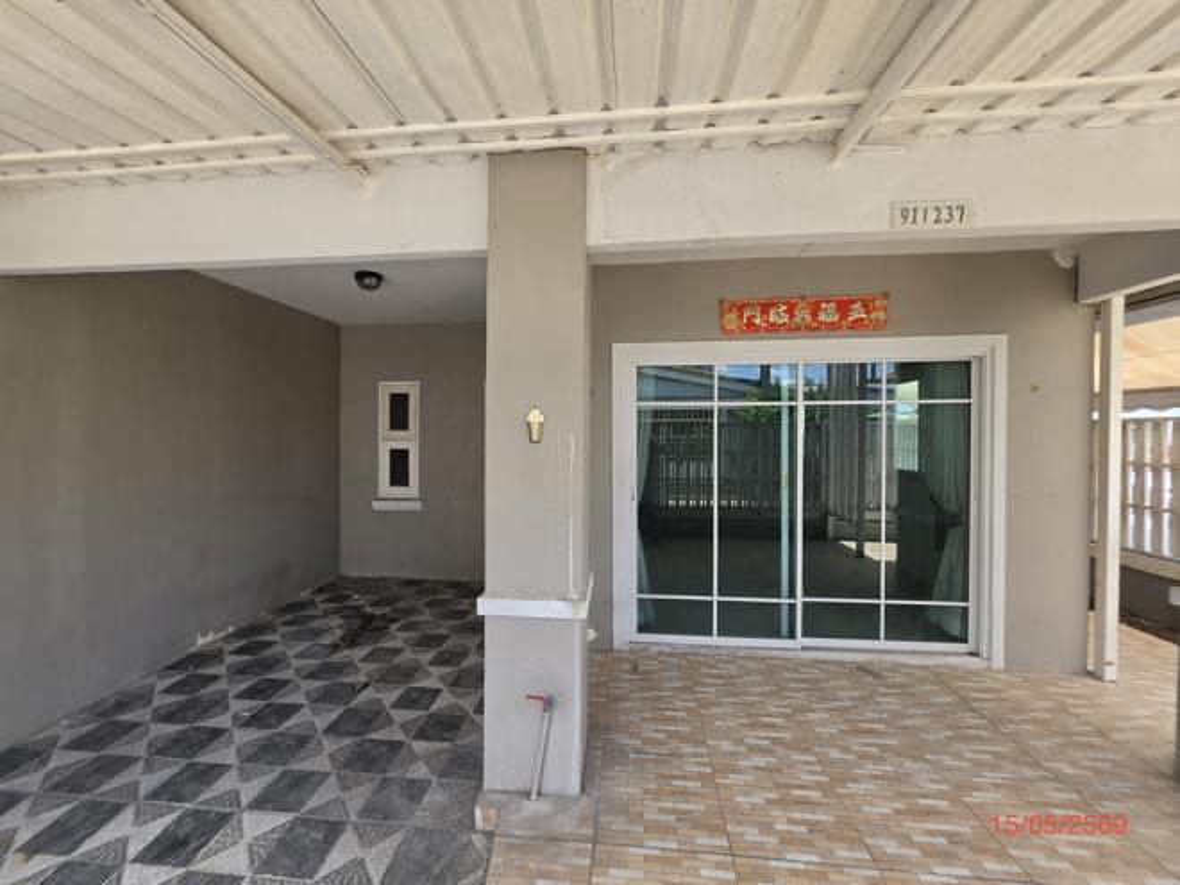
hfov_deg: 106.2
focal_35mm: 13
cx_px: 590
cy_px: 442
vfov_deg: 89.9
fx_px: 443
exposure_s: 1/100
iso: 16
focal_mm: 2.2
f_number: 1.9
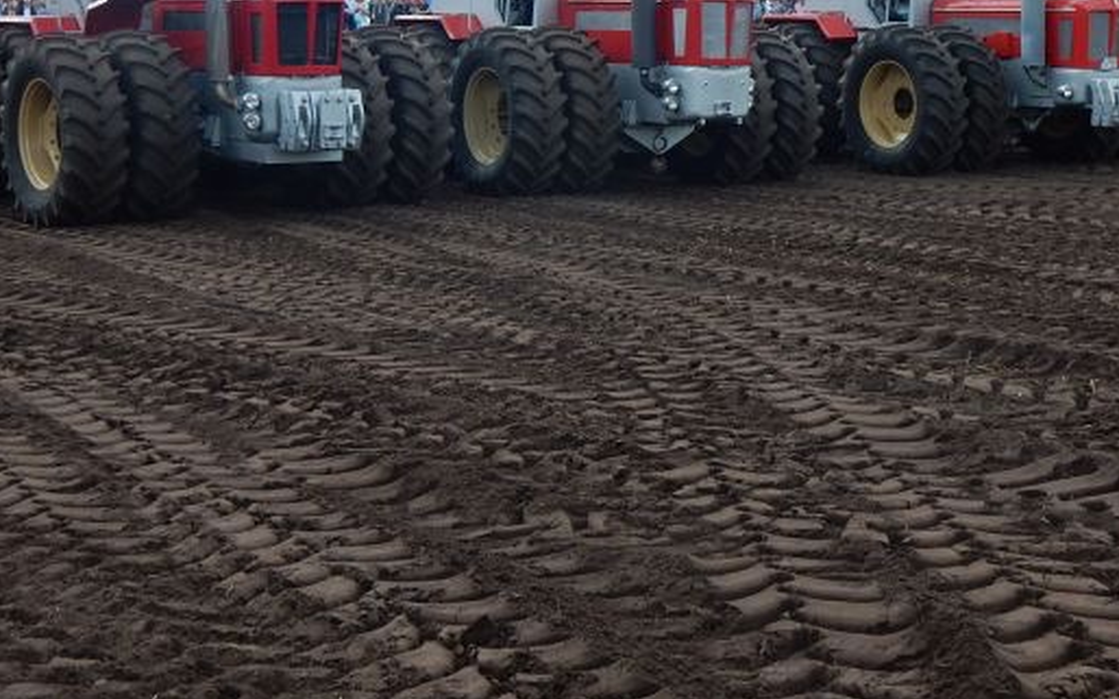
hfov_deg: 28.9
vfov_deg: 18.0
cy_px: 57
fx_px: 2165
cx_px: 690
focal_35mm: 71
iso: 125
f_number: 4.2
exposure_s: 1/400
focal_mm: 7.6
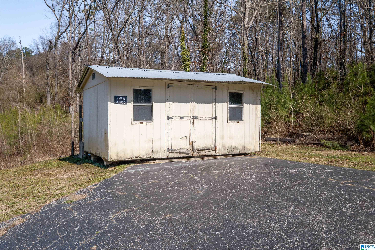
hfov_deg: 60.3
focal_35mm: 31
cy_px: 125
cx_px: 188
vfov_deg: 42.3
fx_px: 323
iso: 800
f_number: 8
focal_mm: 20.9
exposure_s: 1/2000
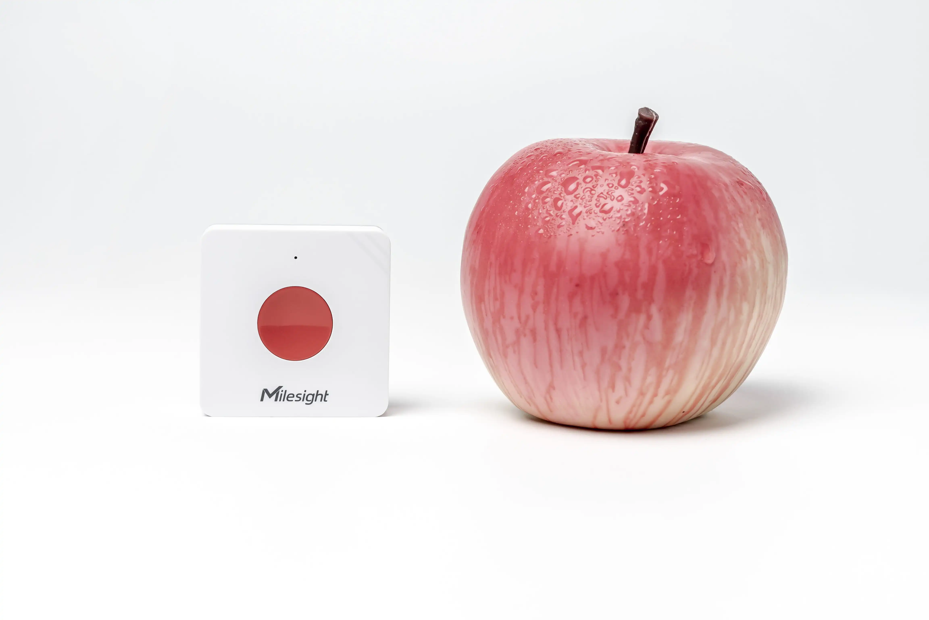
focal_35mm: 70
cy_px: 310
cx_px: 464
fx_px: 1806
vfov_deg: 19.5
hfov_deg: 28.8
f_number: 9
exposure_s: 1/50
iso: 400
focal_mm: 47.2
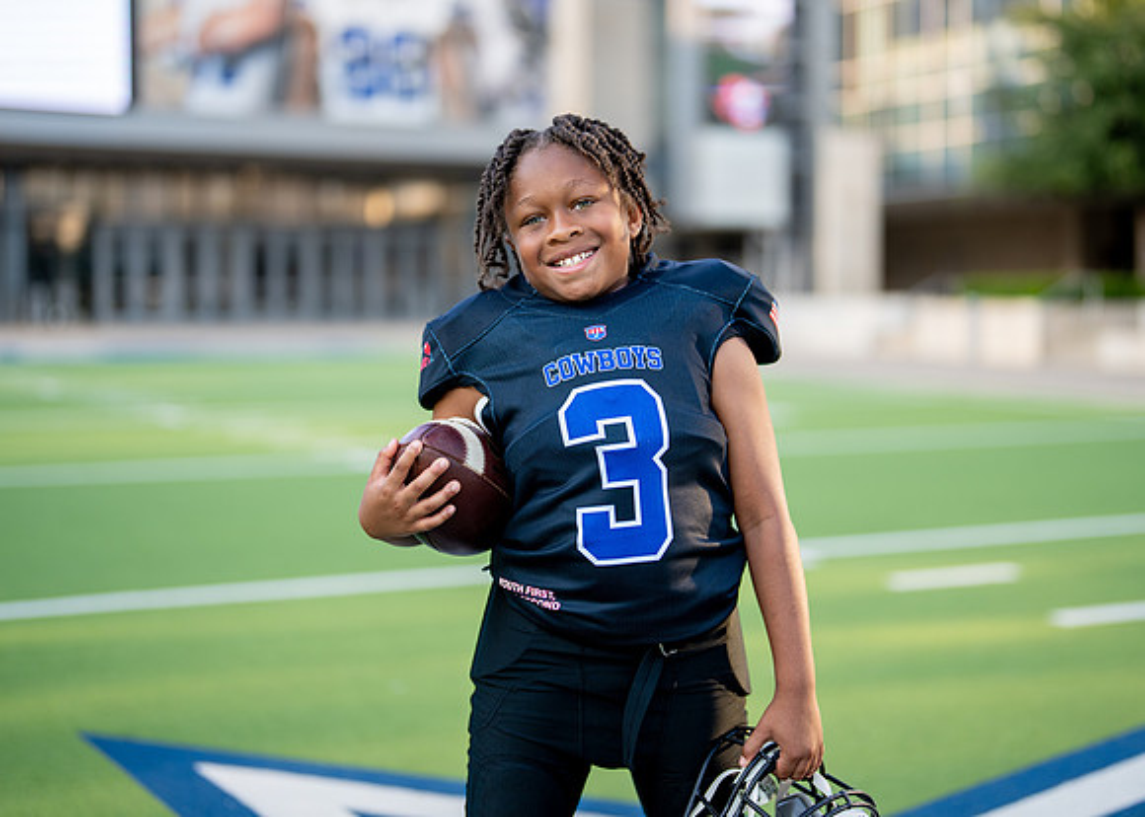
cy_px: 375
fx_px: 1902
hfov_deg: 33.5
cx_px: 597
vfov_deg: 24.2
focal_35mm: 59
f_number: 1.2
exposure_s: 1/1600
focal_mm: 50
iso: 100
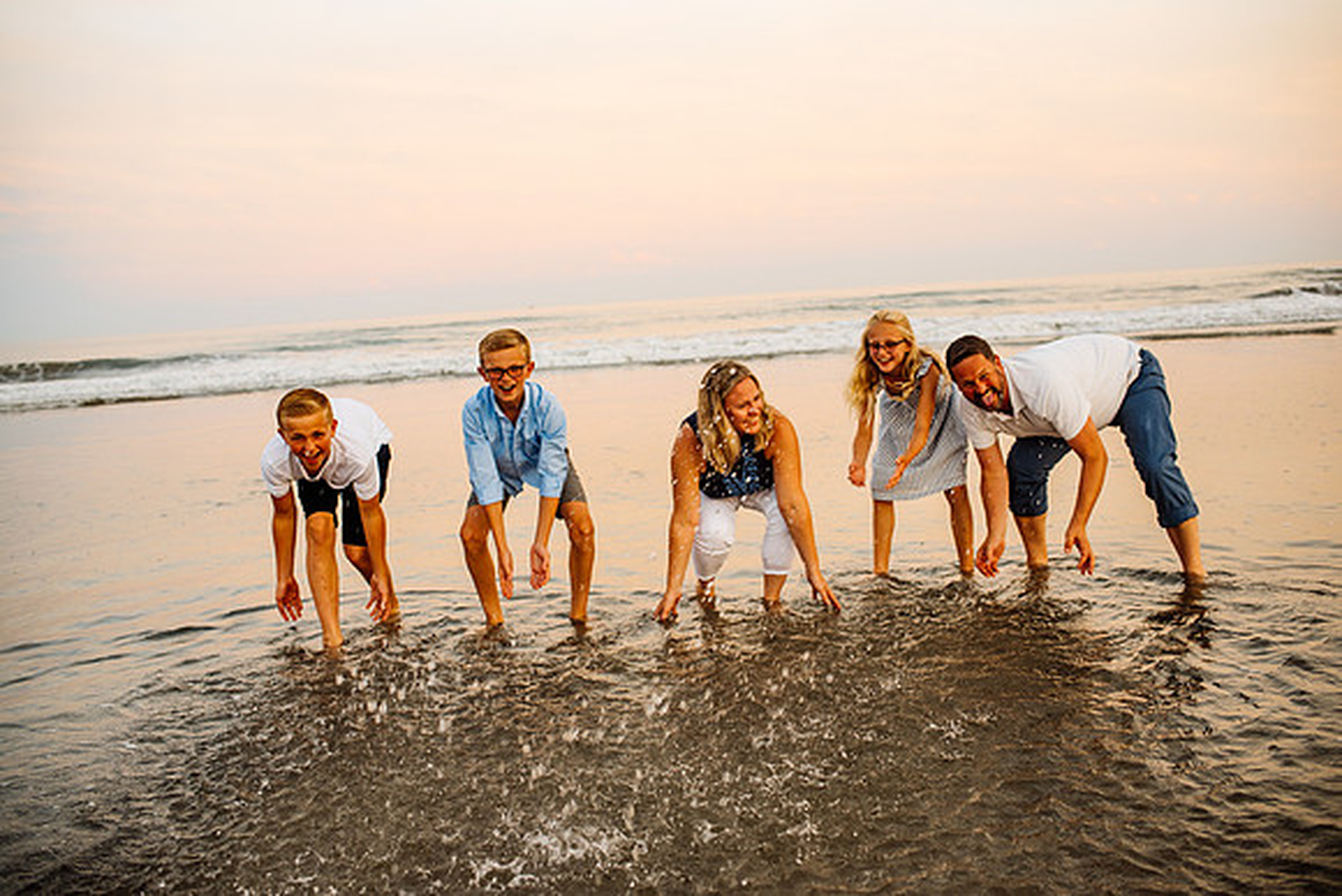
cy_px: 448
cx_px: 671
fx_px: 1305
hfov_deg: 54.4
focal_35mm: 35
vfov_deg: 37.9
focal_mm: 35
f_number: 2.8
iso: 320
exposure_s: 1/320
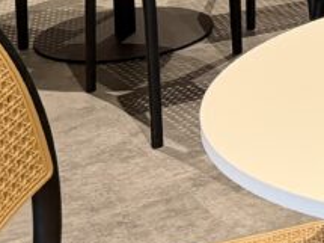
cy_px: -251
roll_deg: +0.8
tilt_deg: -6.2
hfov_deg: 12.8
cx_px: 662
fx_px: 1254
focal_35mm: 134
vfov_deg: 10.2
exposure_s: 1/60
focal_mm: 6.76
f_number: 1.78
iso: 500
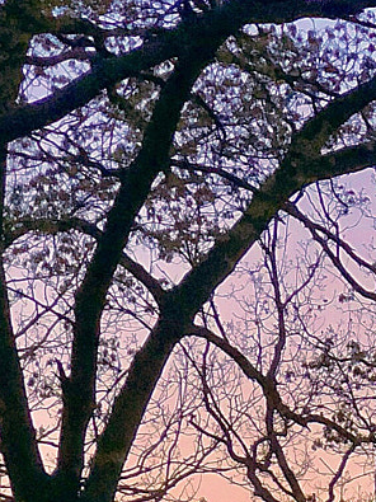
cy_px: 933
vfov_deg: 8.2
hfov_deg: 6.4
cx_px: 434
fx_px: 3347
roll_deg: -0.7
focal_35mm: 231
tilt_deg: +0.4
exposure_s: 1/120
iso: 160
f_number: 2.8
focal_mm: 6.6
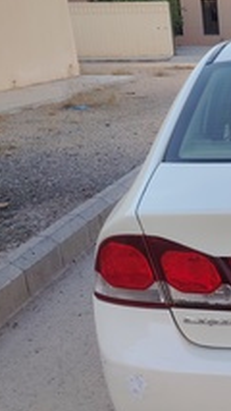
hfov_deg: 19.4
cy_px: 335
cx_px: 321
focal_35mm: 56
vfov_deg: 35.9
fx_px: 609
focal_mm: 5.25
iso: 272
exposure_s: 1/900
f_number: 1.75
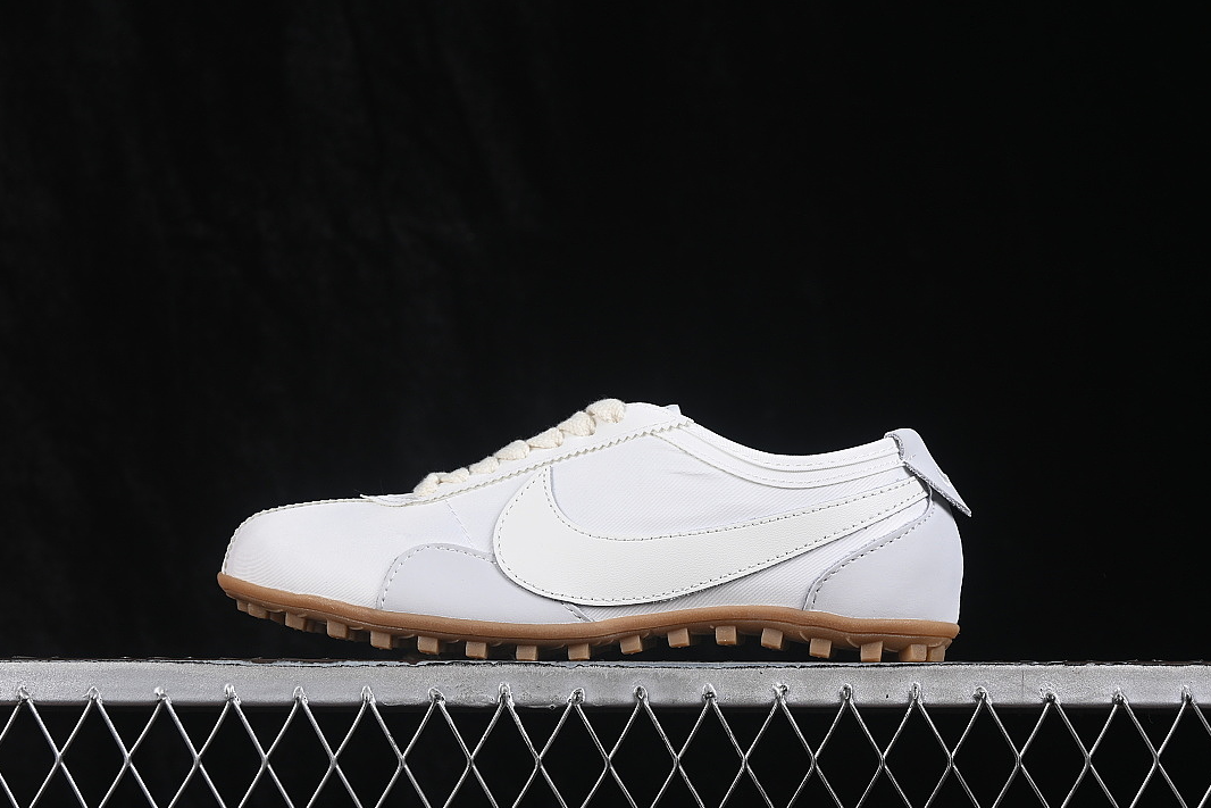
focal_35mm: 76
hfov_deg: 26.6
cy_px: 407
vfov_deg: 18.0
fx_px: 2557
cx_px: 602
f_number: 8
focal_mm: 50
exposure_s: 1/80
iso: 160
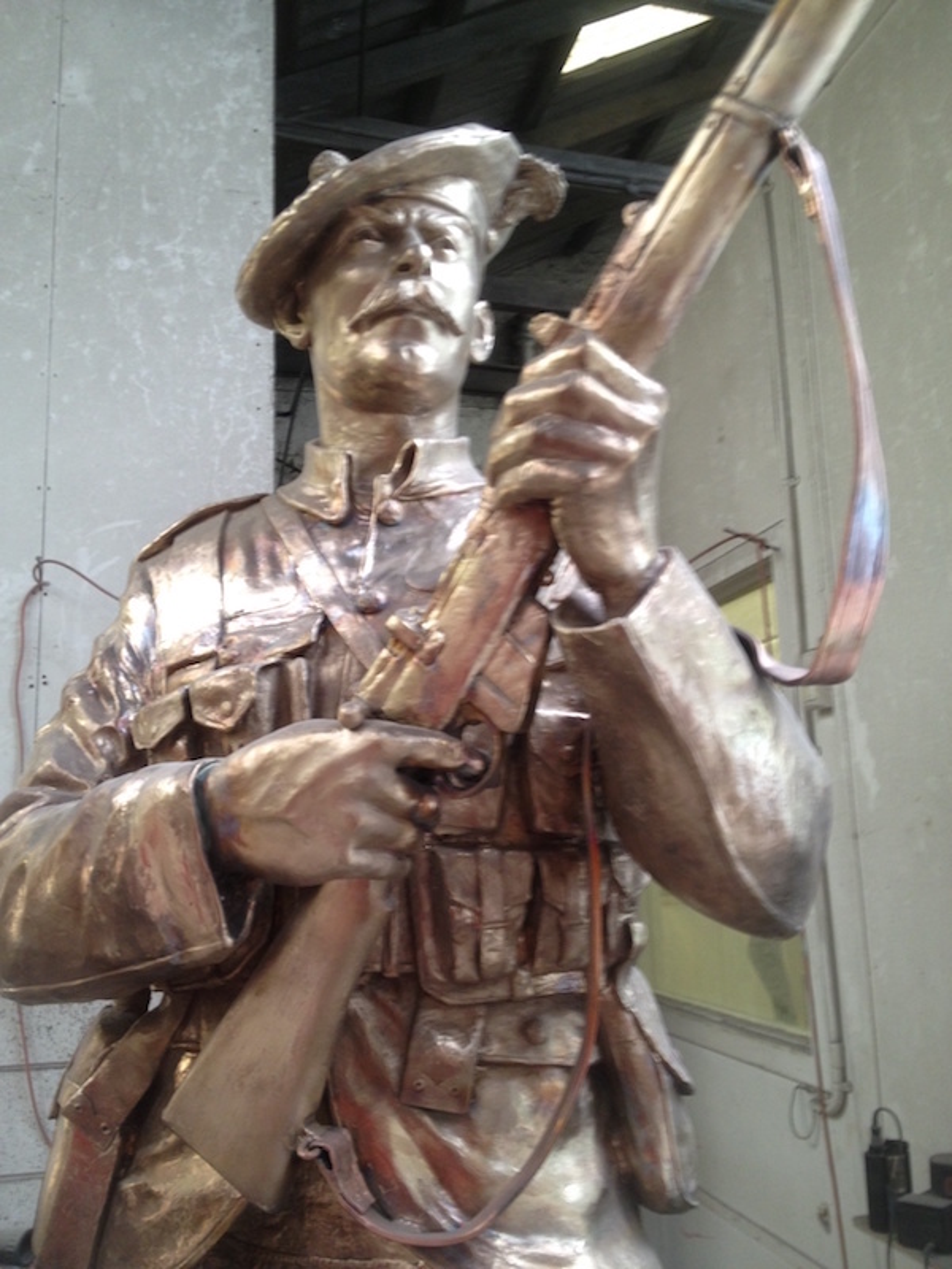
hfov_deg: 40.7
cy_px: 634
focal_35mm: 35
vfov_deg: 52.6
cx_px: 476
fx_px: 1283
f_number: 2.4
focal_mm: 4.28
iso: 80
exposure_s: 1/20
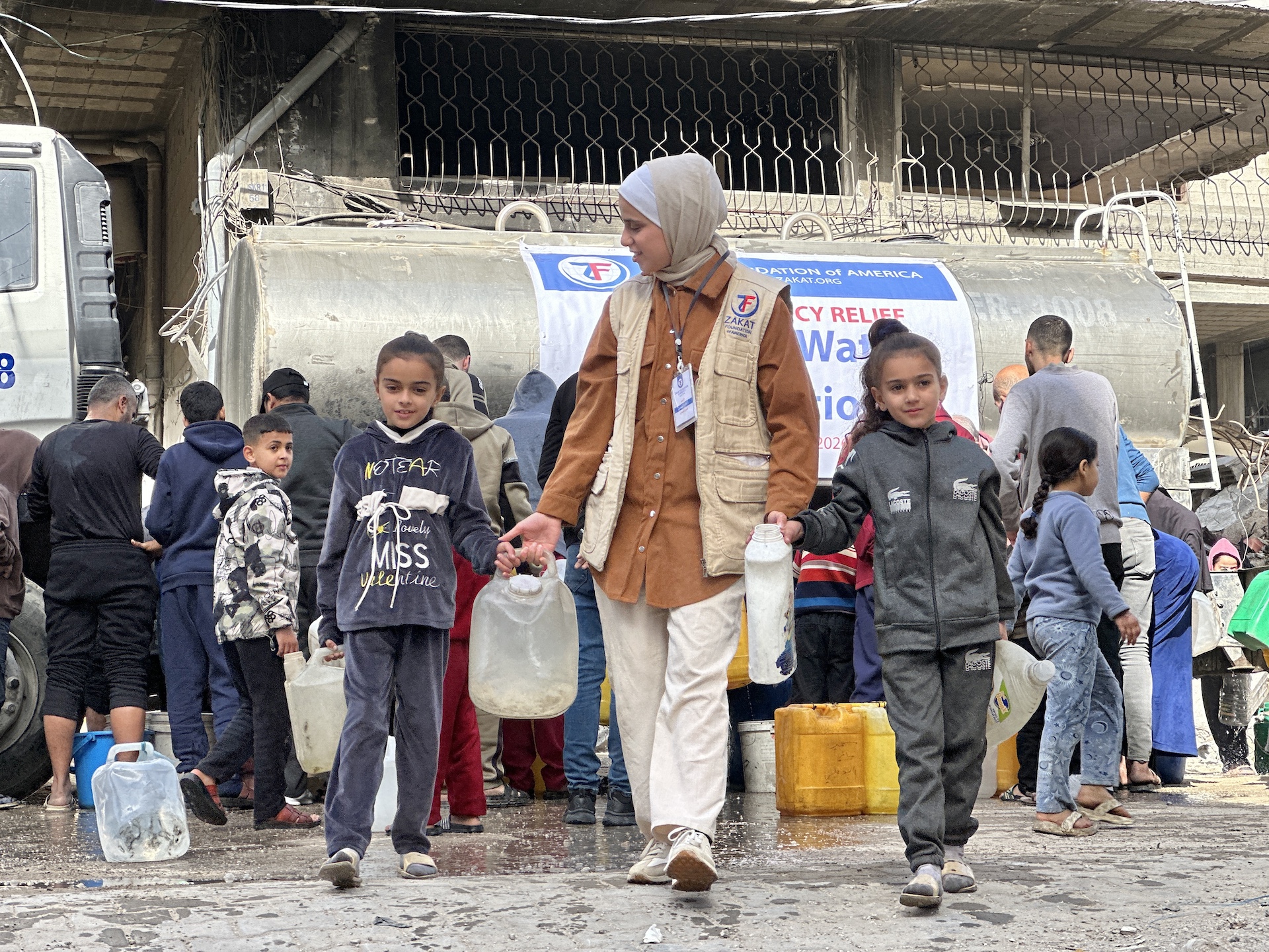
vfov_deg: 19.1
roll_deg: +0.2
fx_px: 2823
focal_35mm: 77
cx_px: 634
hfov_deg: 25.3
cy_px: 476
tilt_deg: +5.5
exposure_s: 1/451
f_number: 2.8
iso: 32
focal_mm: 9
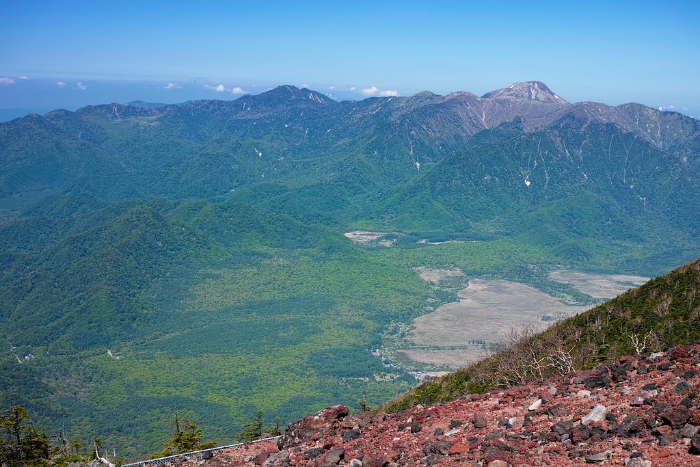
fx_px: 875
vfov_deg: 29.9
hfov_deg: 43.6
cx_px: 350
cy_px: 234
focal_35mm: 45
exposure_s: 1/250
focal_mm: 30
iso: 200
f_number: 5.6
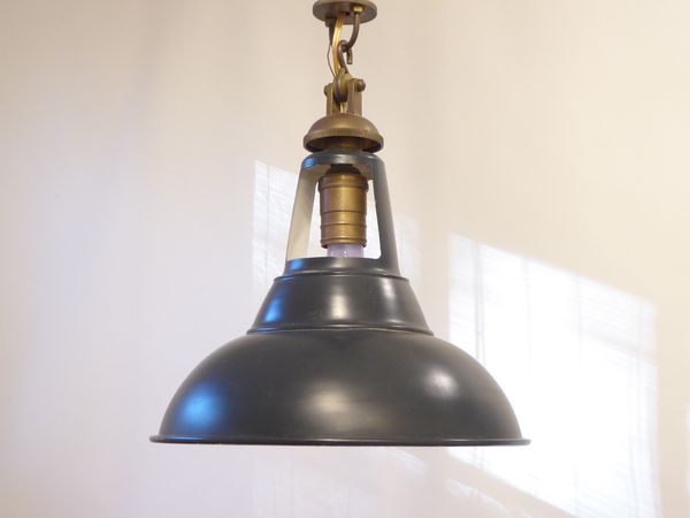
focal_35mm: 60
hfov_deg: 32.2
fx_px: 1196
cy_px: 259
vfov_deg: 24.4
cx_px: 345
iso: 400
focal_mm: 10.3
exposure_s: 1/15
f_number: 4.2
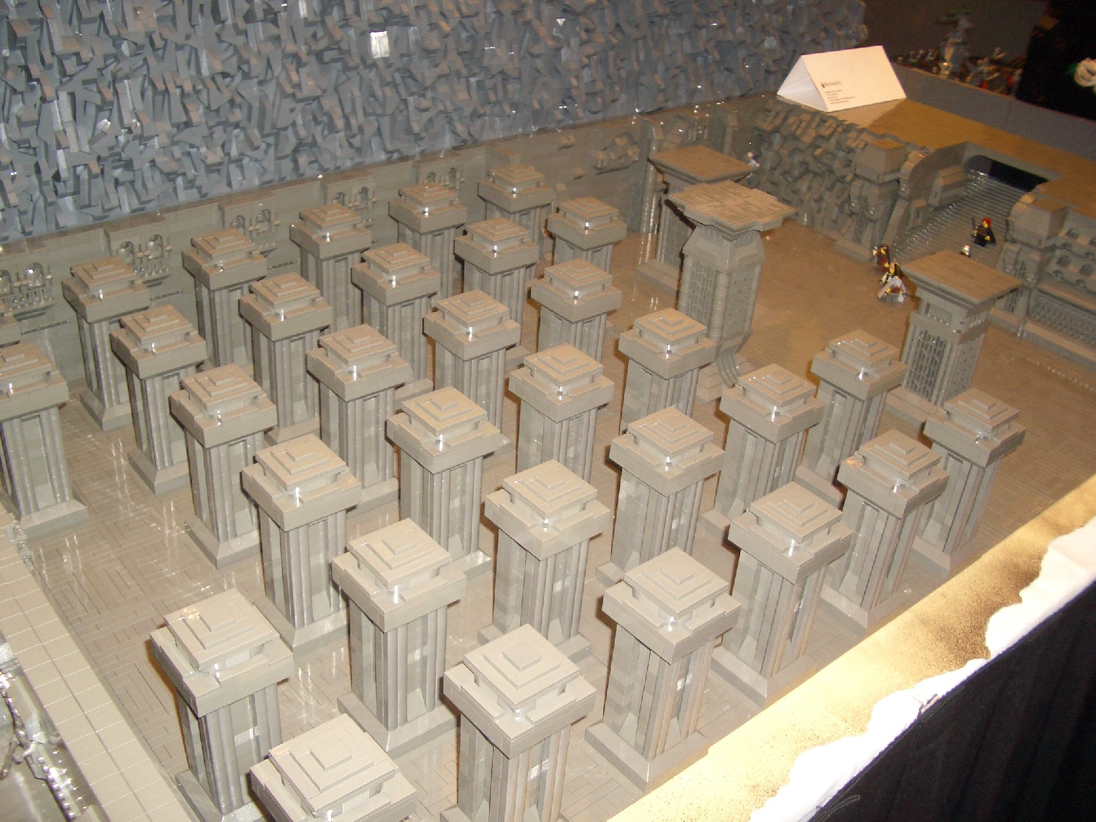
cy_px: 411
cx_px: 548
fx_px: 1108
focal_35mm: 35
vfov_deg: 40.7
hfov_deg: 52.6
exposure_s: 1/60
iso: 100
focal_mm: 5.8
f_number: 2.6
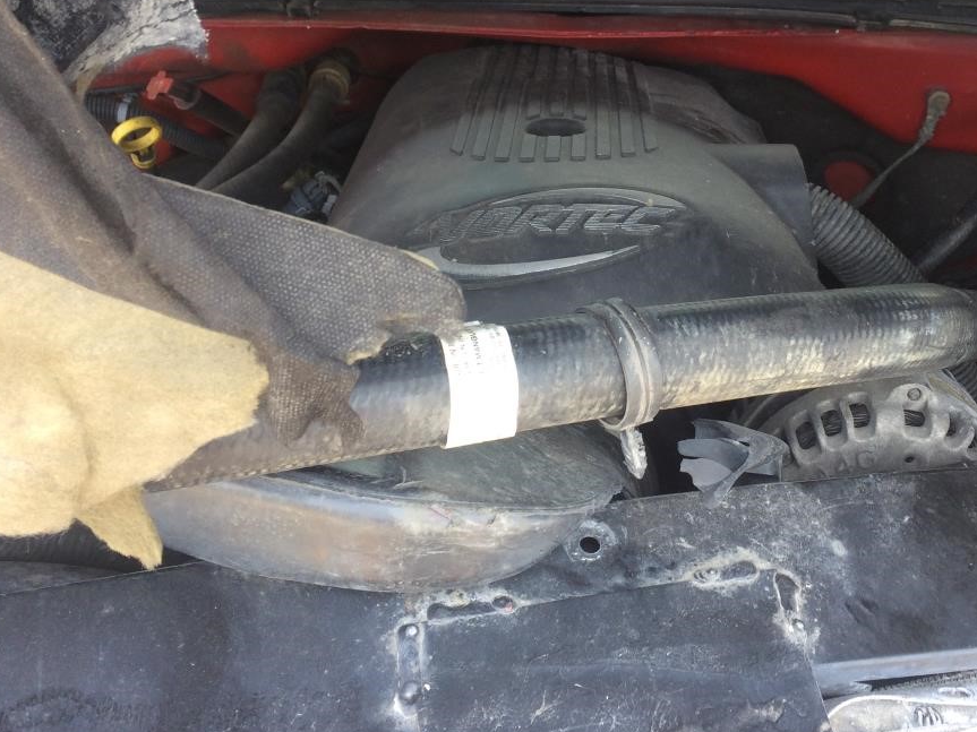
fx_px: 1213
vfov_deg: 33.1
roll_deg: -5.1
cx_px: 603
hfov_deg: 43.6
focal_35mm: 43
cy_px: 201
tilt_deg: -26.0
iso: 64
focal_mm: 4.15
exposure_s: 1/120
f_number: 2.2
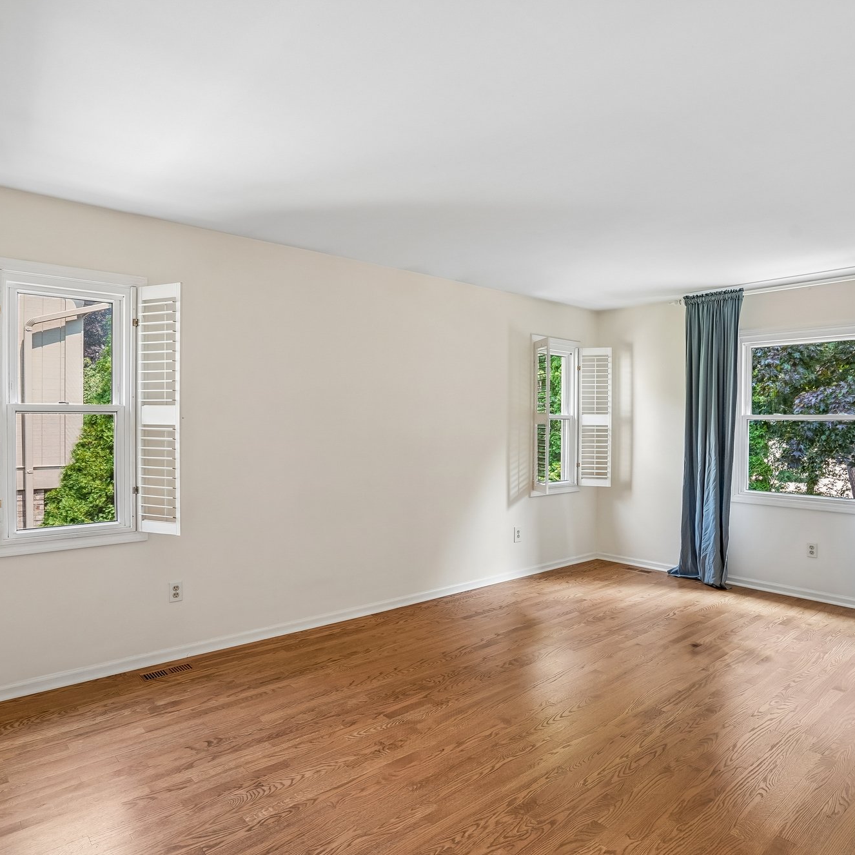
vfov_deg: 72.1
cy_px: 432
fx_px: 587
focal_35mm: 21
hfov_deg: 72.1
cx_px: 449
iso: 400
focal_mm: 16
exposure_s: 1/13
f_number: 8
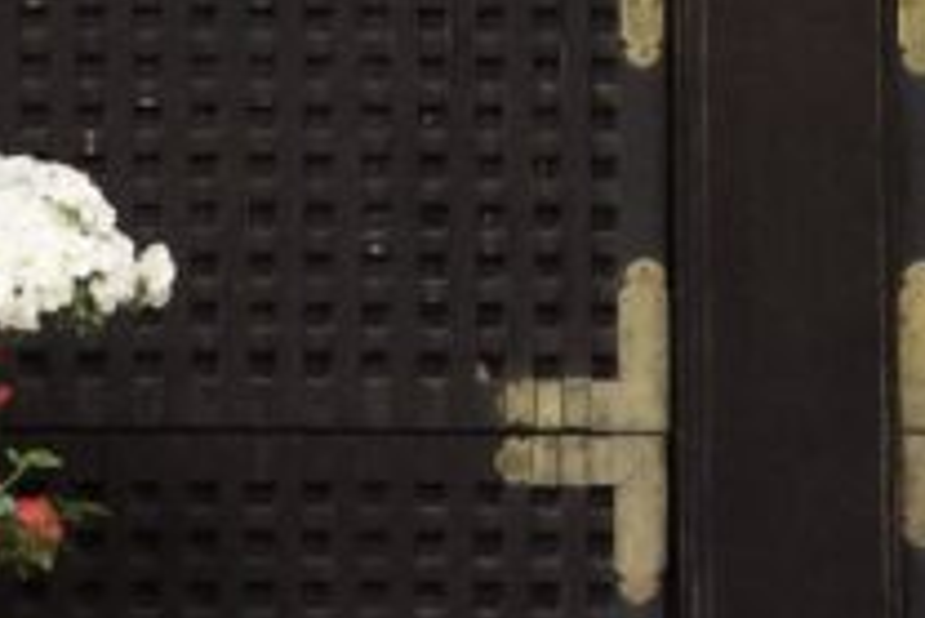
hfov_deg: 19.5
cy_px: 233
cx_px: -209
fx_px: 2520
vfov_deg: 14.0
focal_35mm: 98
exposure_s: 1/500
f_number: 5
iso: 10000
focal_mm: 34
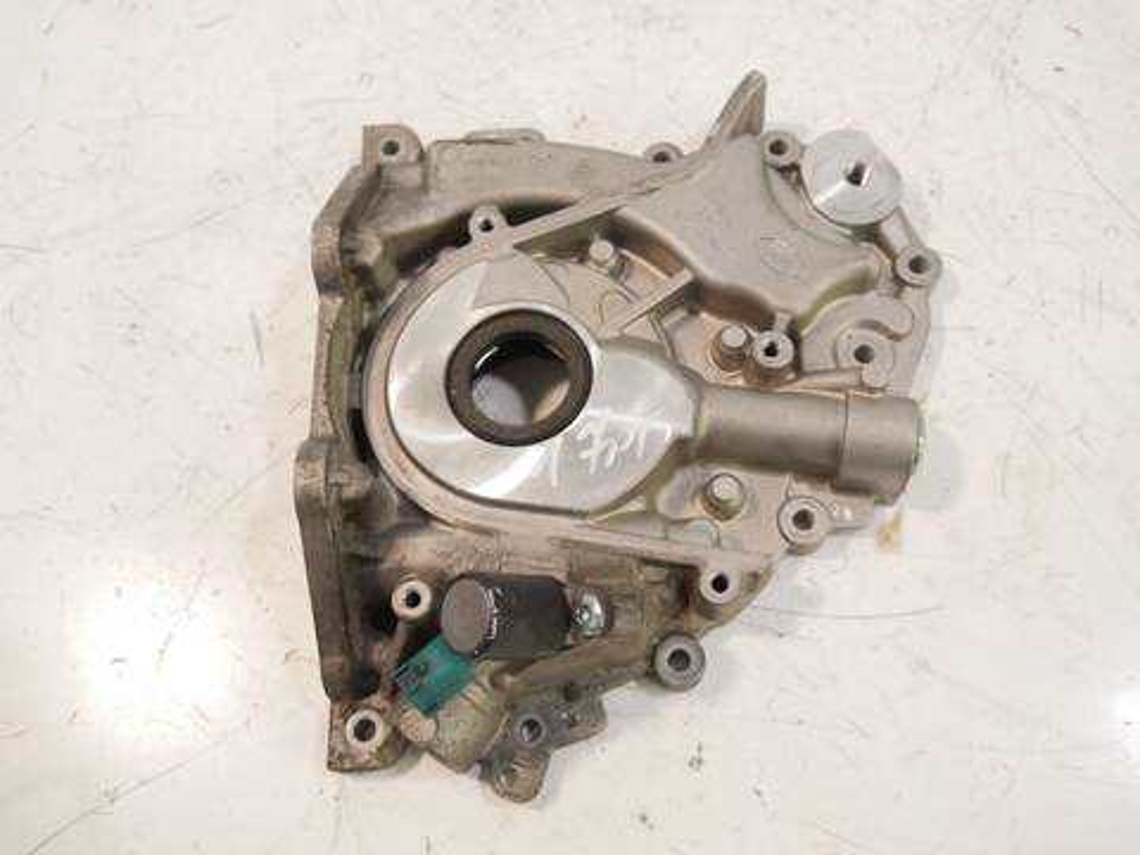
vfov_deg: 41.8
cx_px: 570
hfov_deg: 54.0
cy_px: 428
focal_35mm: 34
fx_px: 1120
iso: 640
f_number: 3.9
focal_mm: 17
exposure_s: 1/60
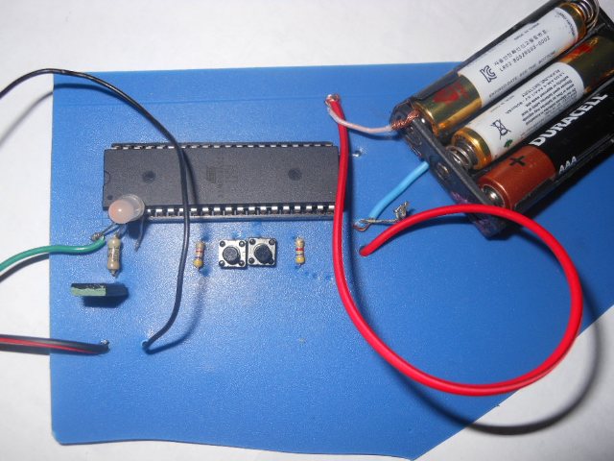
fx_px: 585
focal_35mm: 33
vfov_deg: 42.9
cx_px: 307
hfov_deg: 55.4
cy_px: 230
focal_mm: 5.9
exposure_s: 1/25
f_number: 11.2
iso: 80
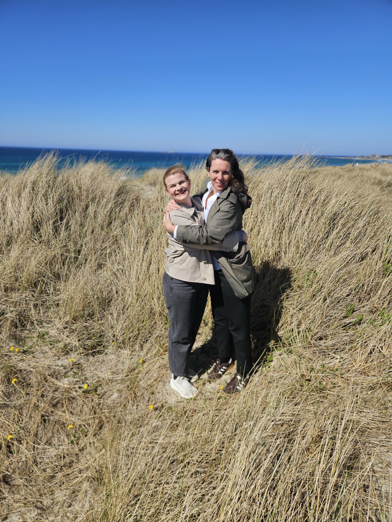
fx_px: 347
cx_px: 196
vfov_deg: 73.9
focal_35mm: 23
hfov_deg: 58.9
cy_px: 261
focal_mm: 5.4
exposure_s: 1/2544
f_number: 1.8
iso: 25
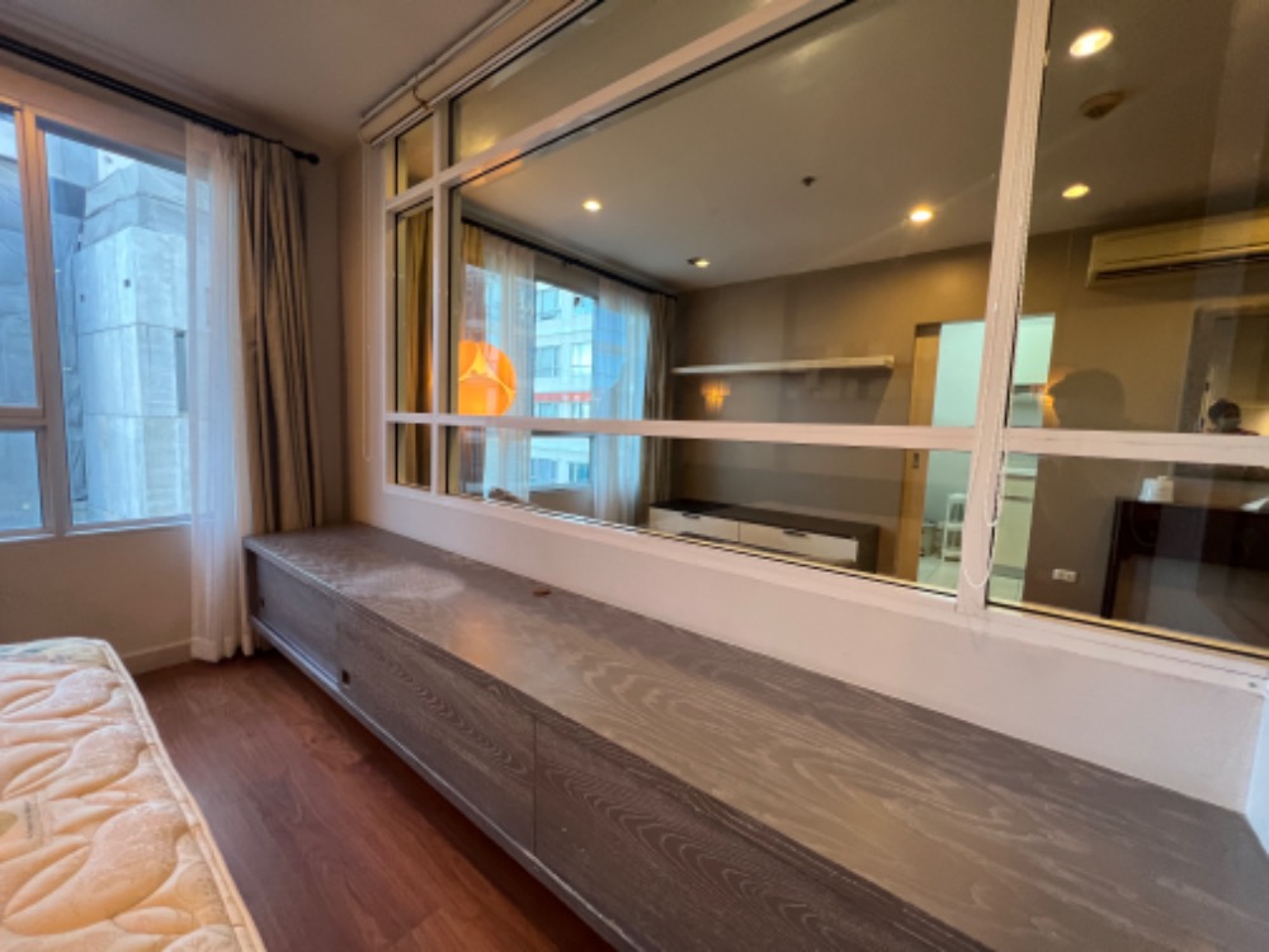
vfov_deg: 89.9
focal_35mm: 13
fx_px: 477
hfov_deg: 106.2
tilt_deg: -5.4
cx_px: 634
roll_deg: -1.2
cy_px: 476
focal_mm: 1.57
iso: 200
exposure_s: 1/100
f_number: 1.8
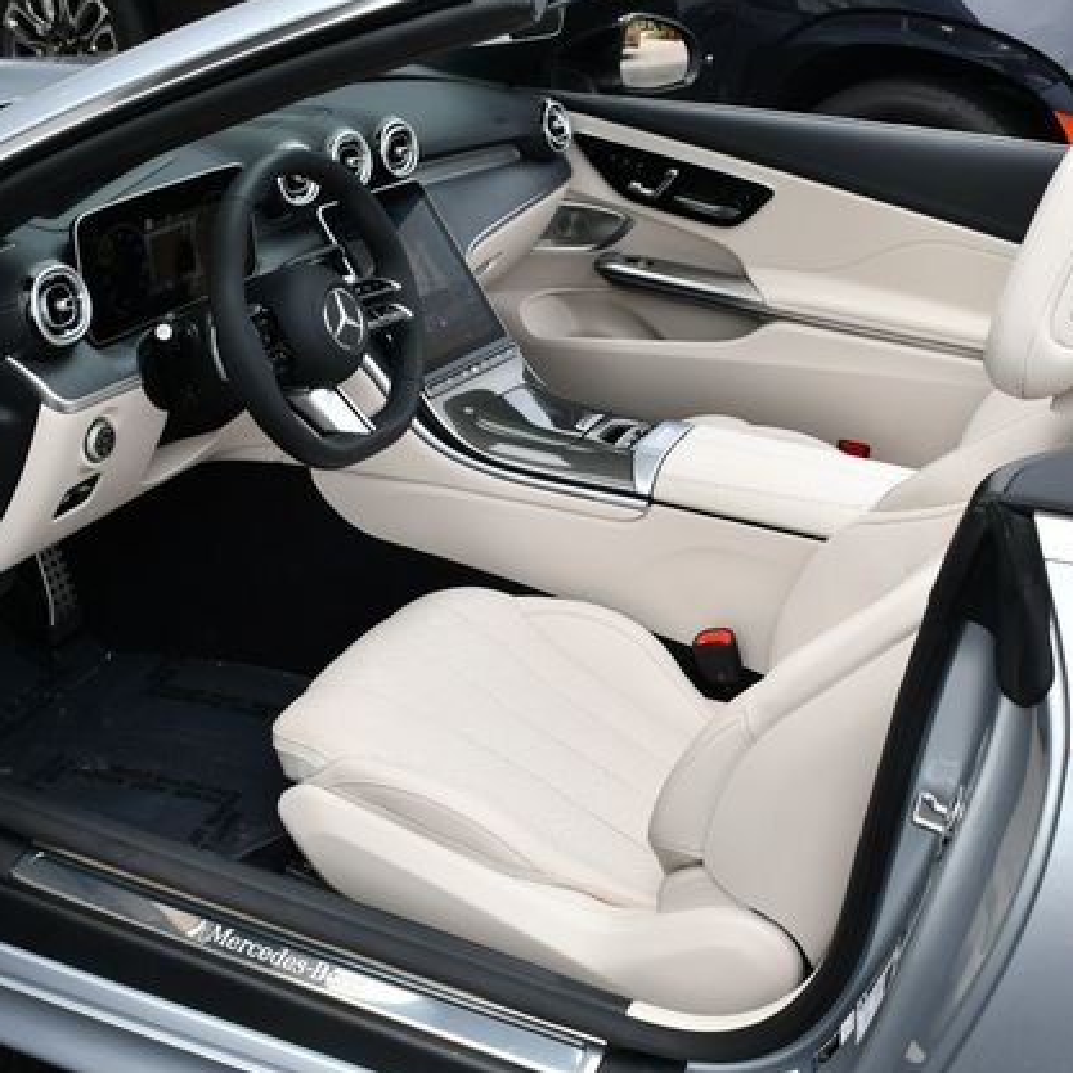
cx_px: 530
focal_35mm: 47
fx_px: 1648
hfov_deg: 36.1
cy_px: 538
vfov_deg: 36.1
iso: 200
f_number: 6.3
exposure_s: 1/250
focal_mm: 18
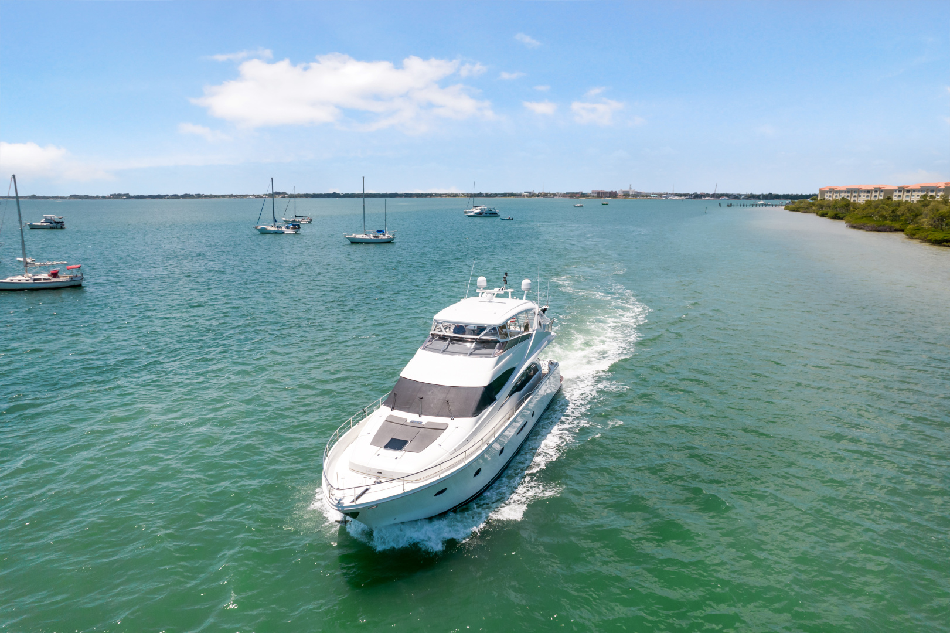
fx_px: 580
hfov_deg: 78.6
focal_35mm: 22
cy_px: 316
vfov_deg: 57.2
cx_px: 475
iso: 120
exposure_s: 1/1000
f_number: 2.8
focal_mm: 8.38
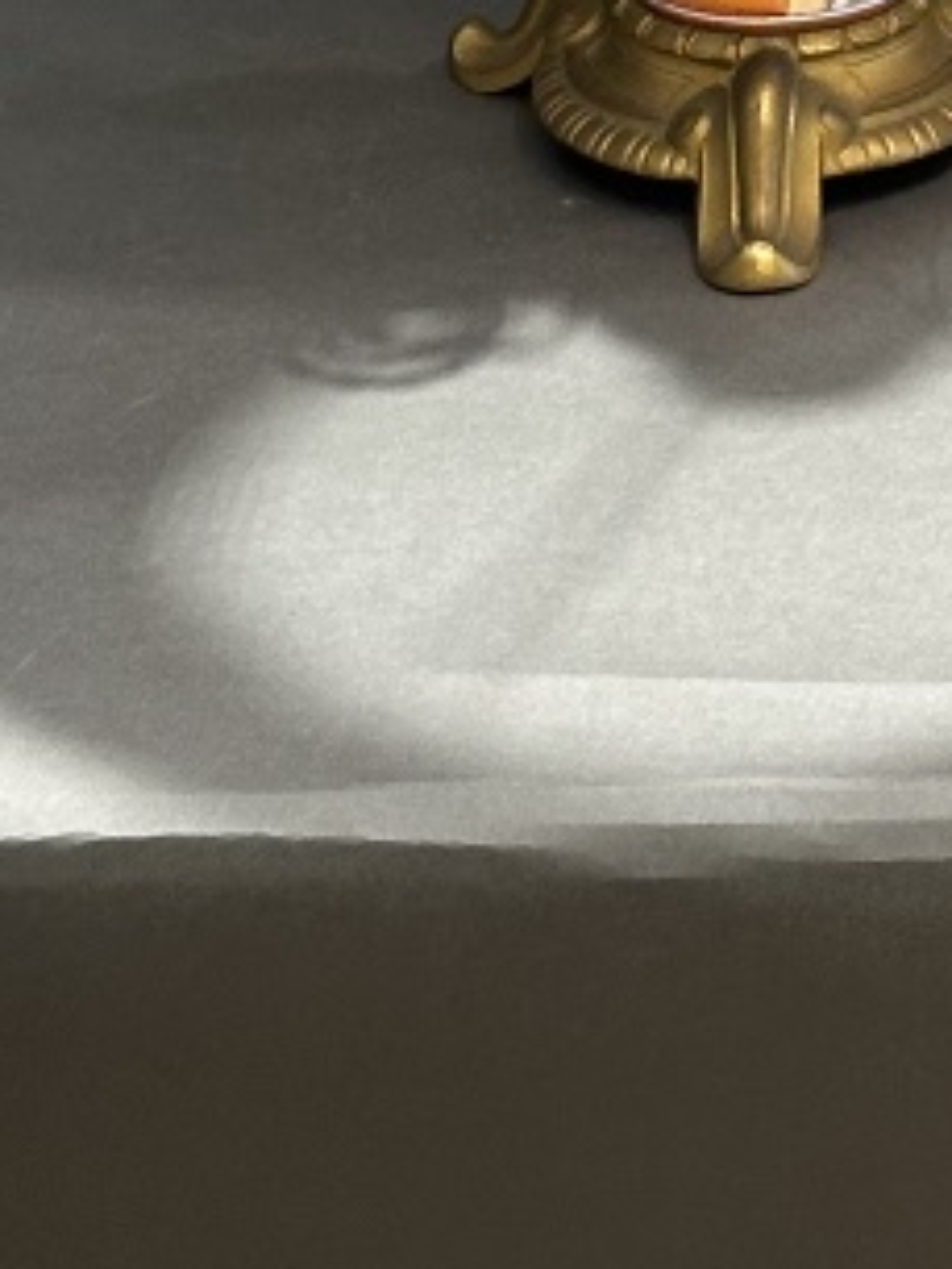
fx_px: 6926
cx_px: 1617
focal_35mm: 189
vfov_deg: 10.0
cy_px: -865
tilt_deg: -15.8
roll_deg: -0.7
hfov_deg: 7.7
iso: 160
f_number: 1.78
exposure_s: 1/50
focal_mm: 6.86
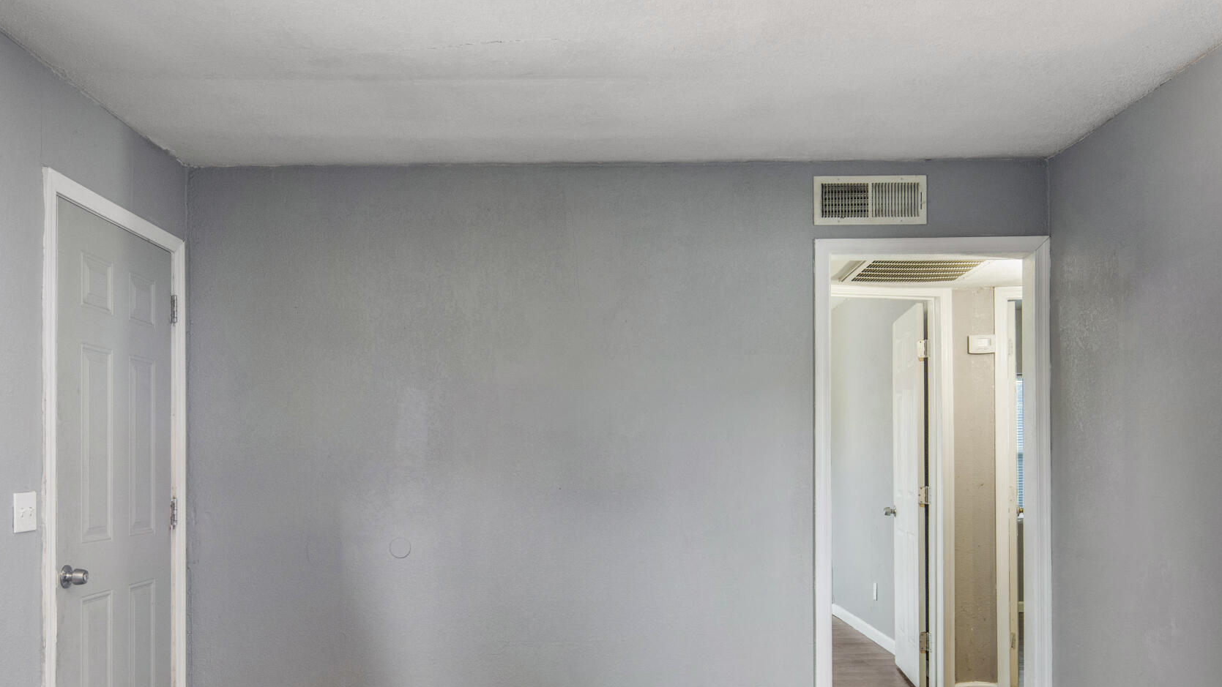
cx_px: 612
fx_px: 1037
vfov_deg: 36.1
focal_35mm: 32
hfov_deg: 61.0
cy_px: 489
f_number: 8
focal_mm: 17
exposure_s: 1/5
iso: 400
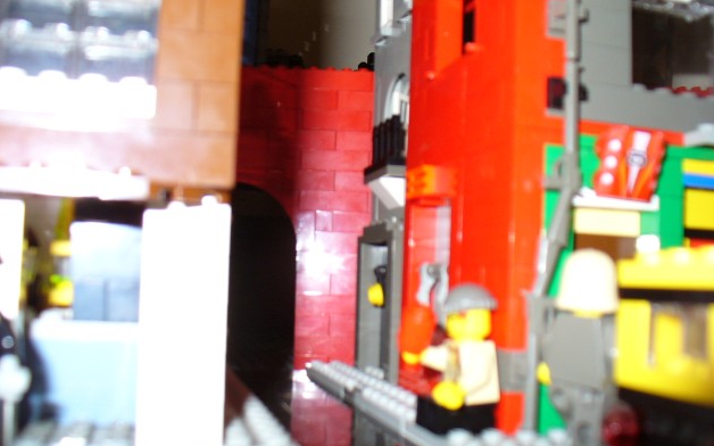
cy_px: 217
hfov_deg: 49.3
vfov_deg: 32.0
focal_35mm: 40
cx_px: 363
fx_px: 778
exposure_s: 1/60
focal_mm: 6.1
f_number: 2.8
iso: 100
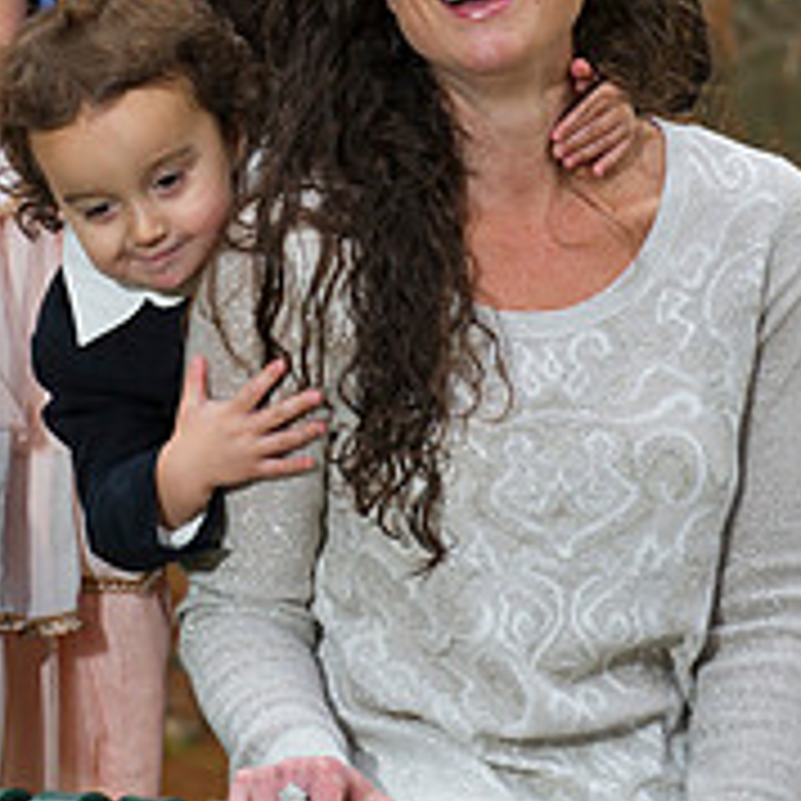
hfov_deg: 5.3
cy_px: -99
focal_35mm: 333
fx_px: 8718
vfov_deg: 5.2
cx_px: 232
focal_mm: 155
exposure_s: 1/250
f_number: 7.1
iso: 640
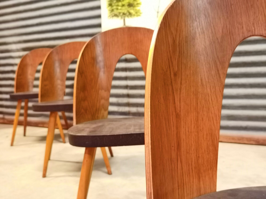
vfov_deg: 30.3
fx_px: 369
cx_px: 133
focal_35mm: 48
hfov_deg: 39.7
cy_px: 100
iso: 1250
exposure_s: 1/20
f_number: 1.9
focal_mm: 6.71
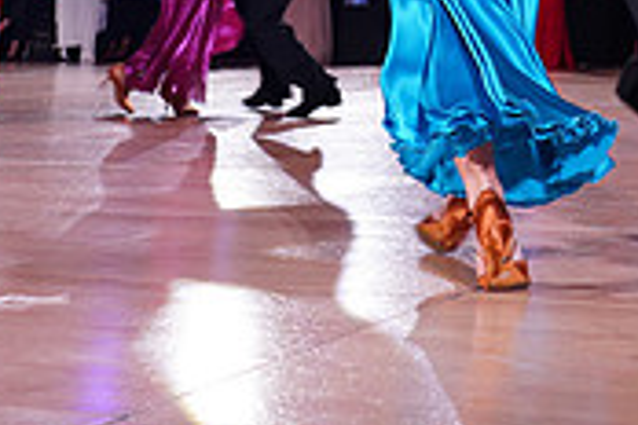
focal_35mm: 100
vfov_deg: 12.8
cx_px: 627
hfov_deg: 19.8
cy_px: -247
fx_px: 1772
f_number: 5.6
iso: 1600
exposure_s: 1/160
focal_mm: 30
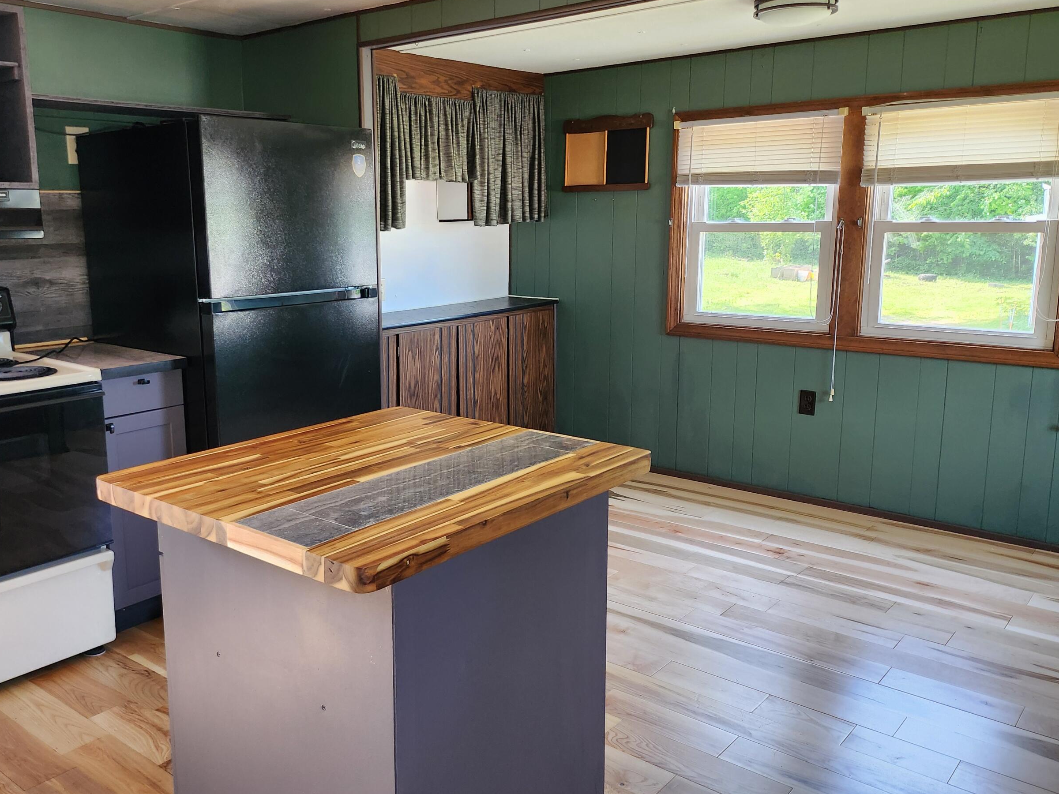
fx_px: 918
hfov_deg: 59.5
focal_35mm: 30
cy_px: 356
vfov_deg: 46.7
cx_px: 431
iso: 250
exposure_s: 1/120
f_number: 1.8
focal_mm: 5
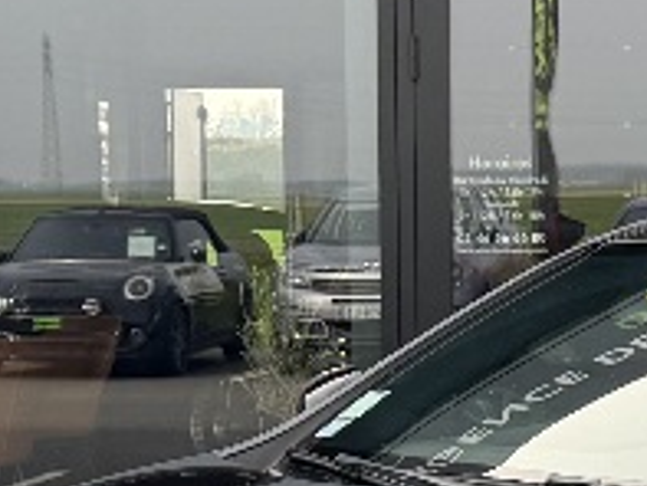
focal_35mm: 156
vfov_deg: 9.5
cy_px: 371
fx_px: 2918
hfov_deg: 12.4
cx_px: 772
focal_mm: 6.76
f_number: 1.78
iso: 100
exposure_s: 1/1091
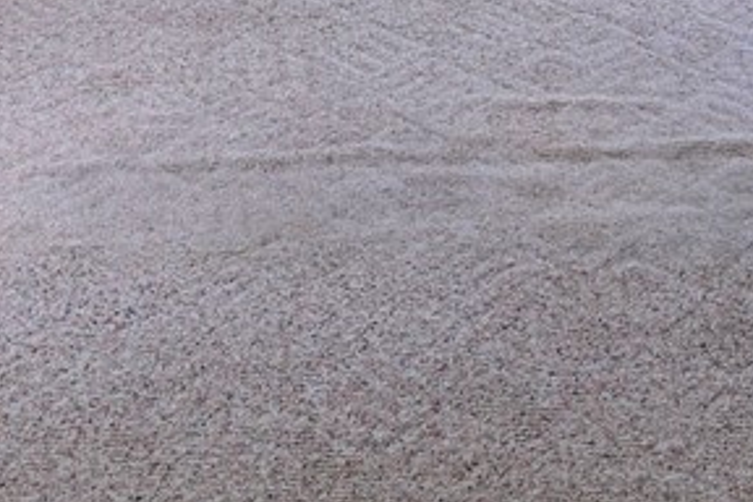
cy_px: -583
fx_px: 2782
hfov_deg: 15.4
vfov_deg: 9.5
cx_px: 489
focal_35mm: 133
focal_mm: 6.5
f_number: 1.4
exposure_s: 1/180
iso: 20
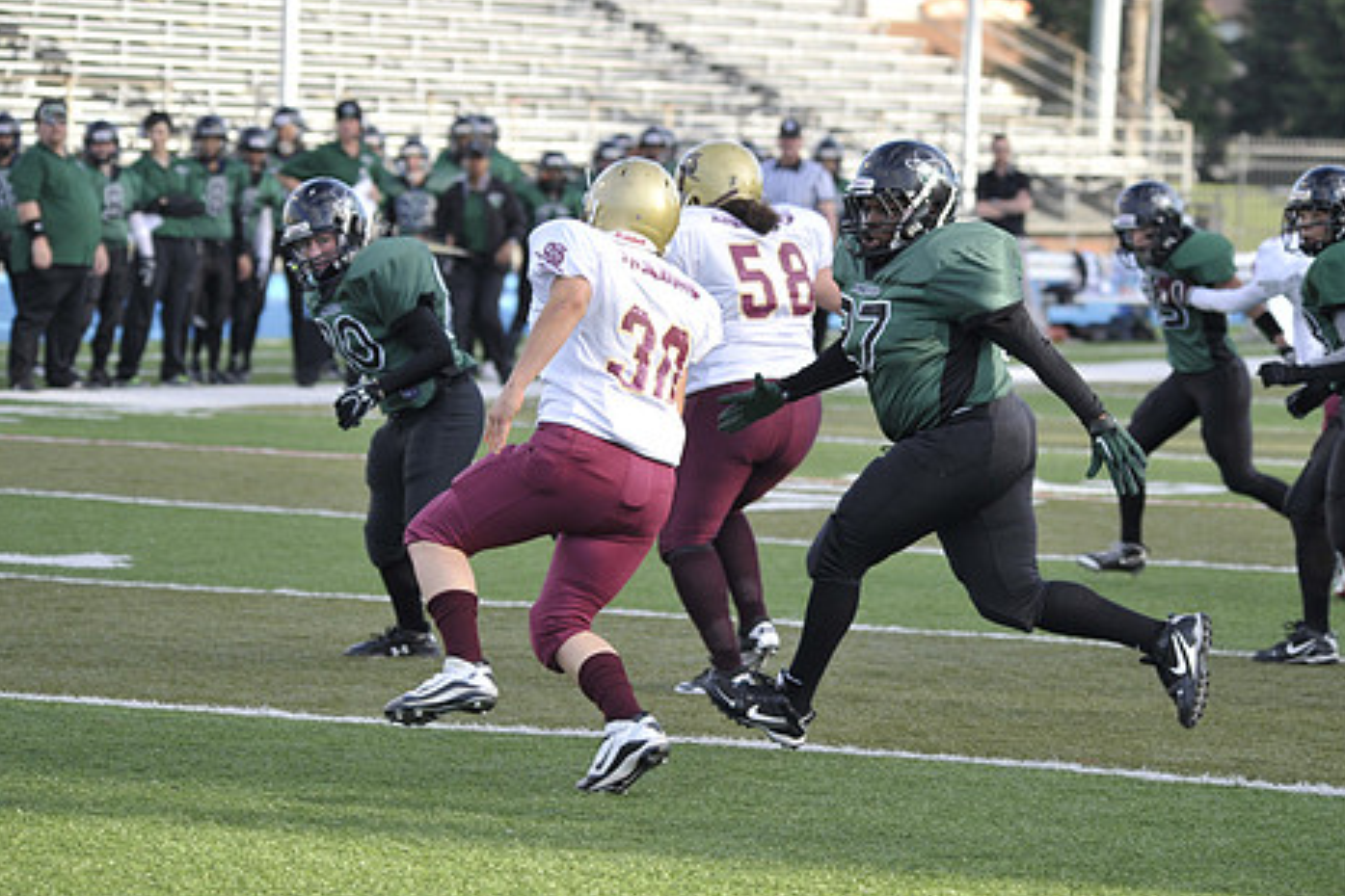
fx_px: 6986
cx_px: 735
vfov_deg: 7.3
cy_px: 480
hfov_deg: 11.0
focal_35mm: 187
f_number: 5
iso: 800
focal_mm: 150
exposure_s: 1/1000
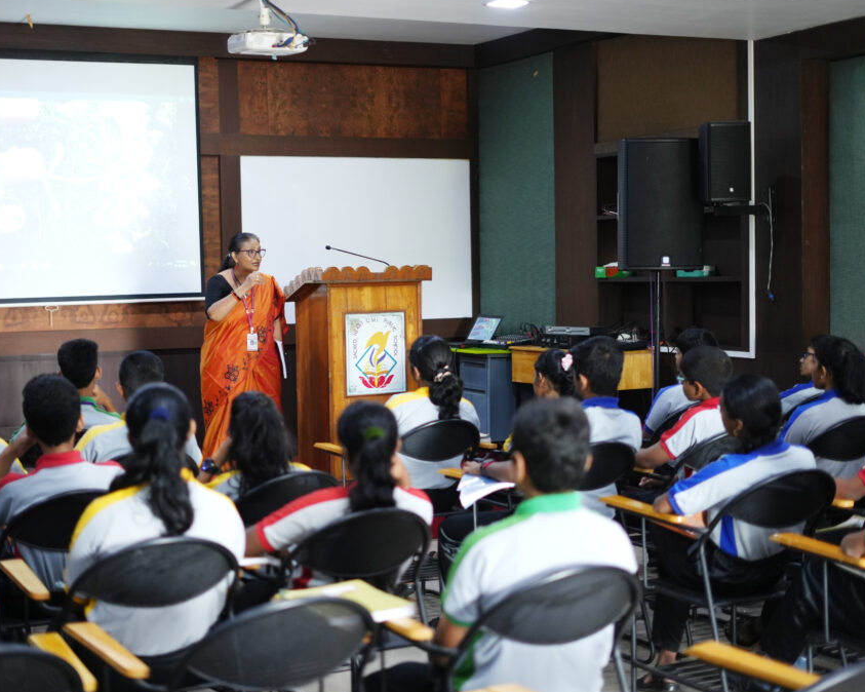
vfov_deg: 26.7
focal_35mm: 57
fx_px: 1459
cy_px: 343
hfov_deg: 33.0
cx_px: 383
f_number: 1.8
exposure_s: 1/125
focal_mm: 50
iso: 1000
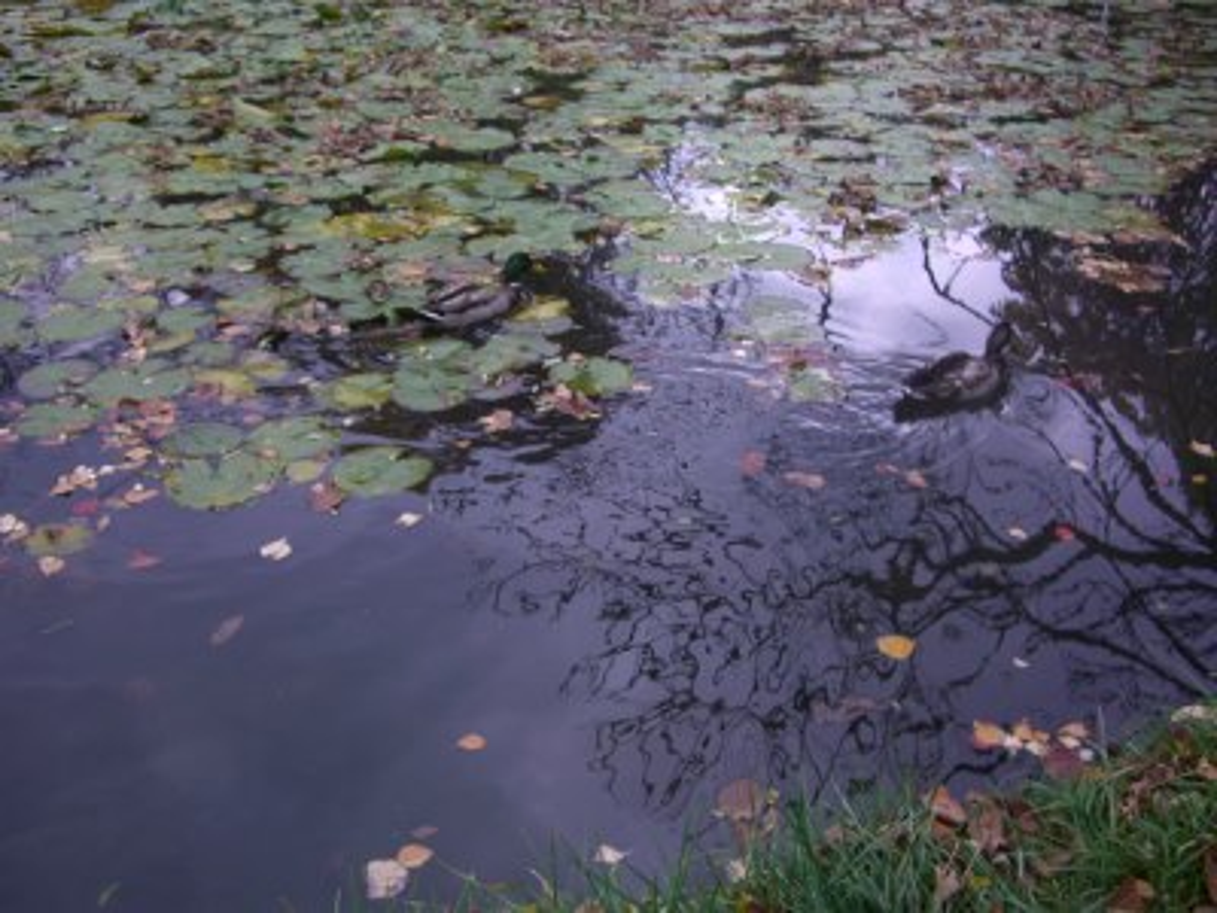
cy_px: 456
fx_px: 1336
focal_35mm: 38
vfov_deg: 37.7
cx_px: 608
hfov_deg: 49.0
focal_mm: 7.9
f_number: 2.8
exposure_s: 1/160
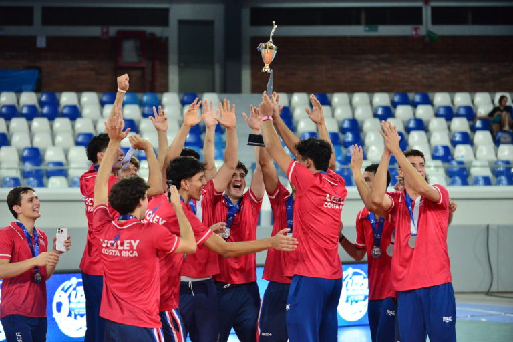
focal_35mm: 105
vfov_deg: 13.0
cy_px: 171
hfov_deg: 19.5
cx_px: 256
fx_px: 1496
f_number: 3.2
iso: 2500
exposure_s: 1/1250
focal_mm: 105
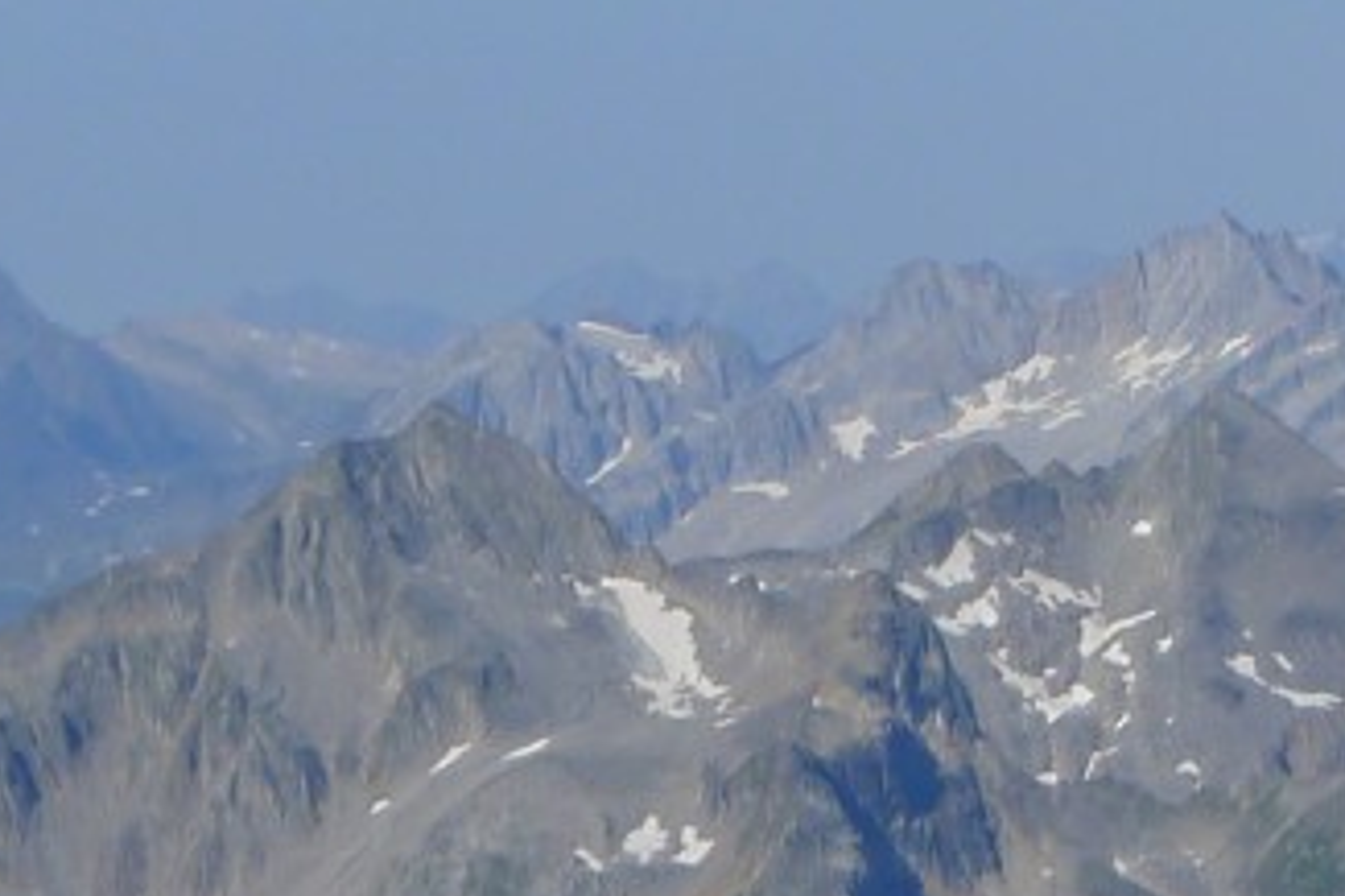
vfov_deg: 3.1
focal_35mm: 442
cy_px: -339
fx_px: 16505
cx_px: 2275
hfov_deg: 4.6
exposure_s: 1/800
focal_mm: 19.2
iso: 80
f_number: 5
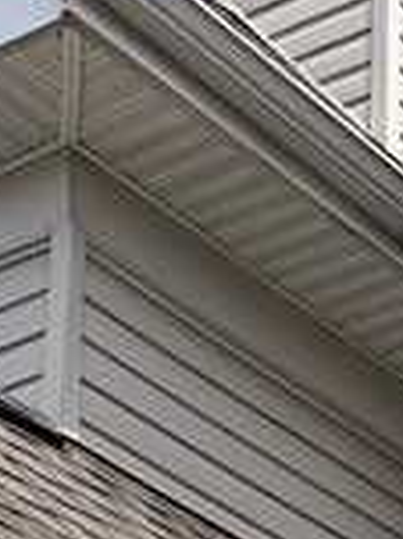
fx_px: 2534
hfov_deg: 8.9
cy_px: 1660
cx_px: 599
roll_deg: -1.5
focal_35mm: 163
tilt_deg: +0.0
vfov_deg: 9.4
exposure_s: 1/4673
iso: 80
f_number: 1.78
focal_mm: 6.76
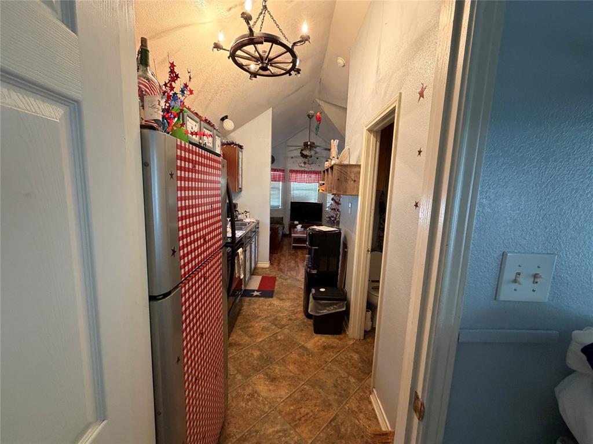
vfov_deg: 85.7
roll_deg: -1.2
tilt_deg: -6.4
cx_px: 296
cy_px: 222
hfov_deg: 102.1
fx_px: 240
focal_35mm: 14
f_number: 2.2
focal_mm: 2.22
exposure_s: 1/60
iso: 500
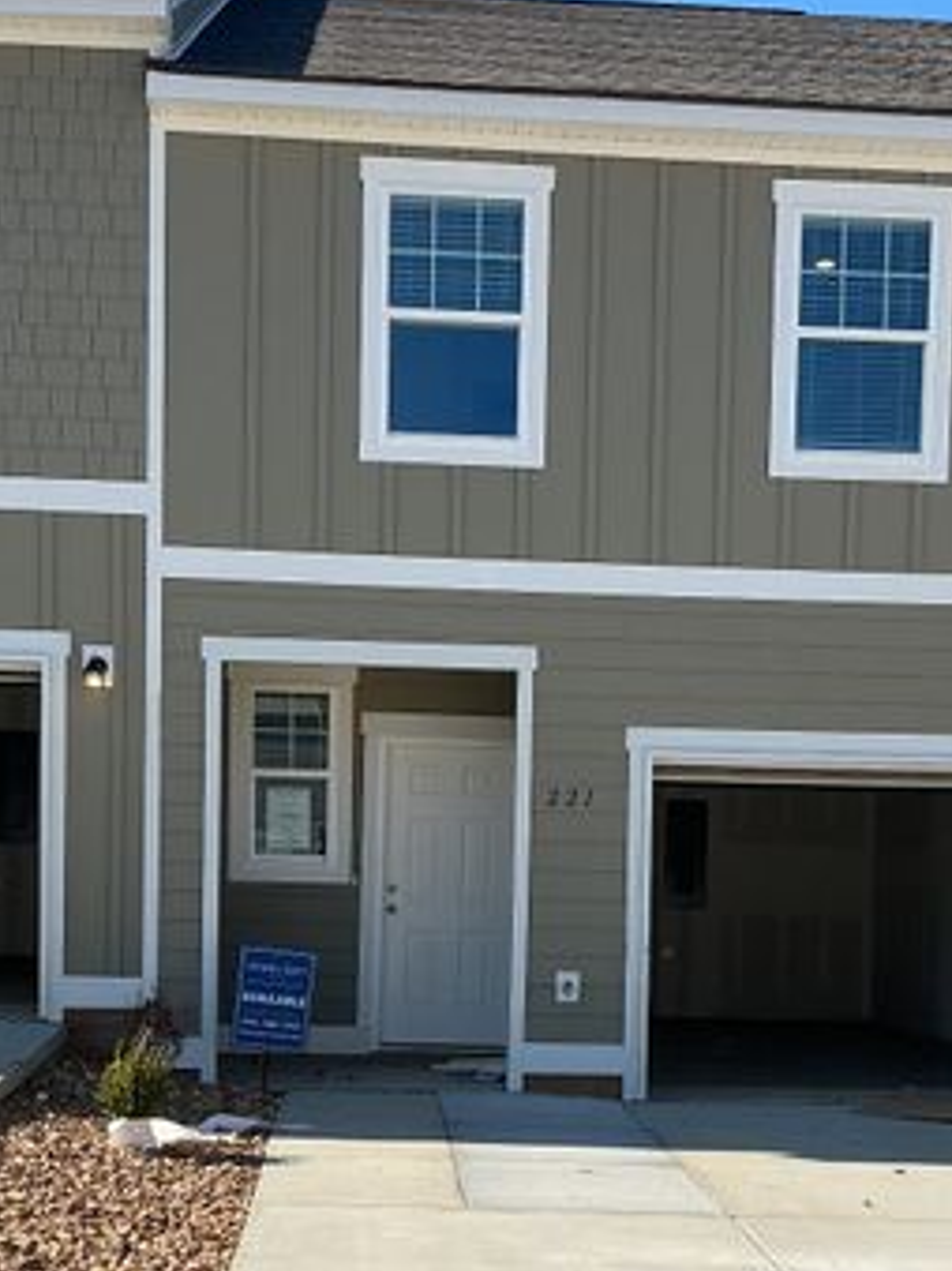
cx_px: 540
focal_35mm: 57
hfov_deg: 25.6
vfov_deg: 33.1
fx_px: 2091
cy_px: 965
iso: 25
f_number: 1.8
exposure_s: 1/1848
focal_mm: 3
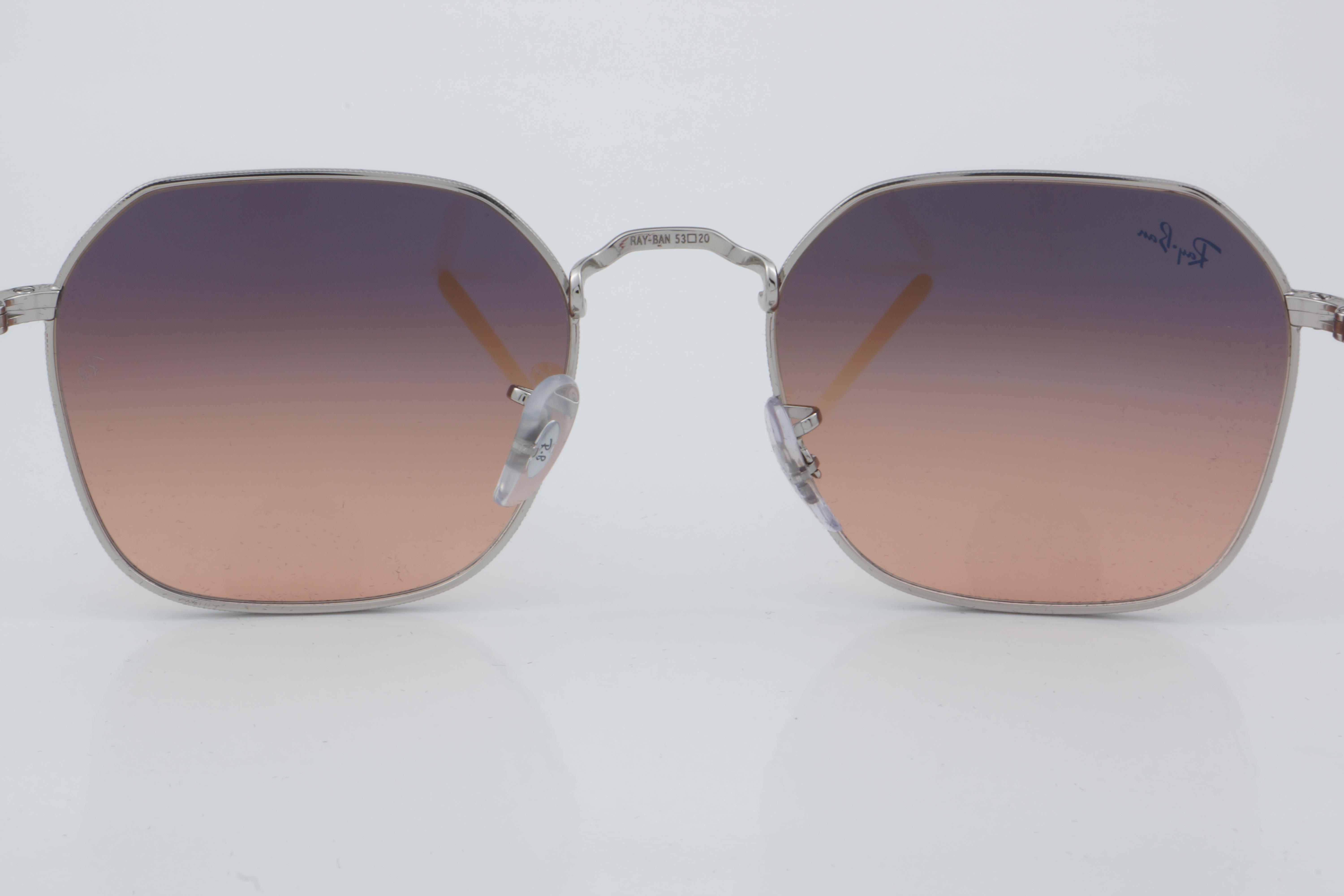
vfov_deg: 16.6
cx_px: 672
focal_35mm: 82
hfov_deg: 24.6
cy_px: 448
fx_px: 3080
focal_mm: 55
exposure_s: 1/4
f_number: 32
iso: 100
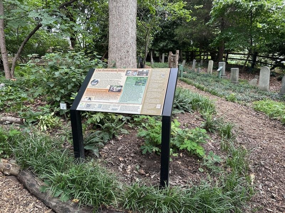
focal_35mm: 24
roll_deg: +1.8
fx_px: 198
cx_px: 142
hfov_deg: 71.6
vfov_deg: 56.8
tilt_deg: -11.0
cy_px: 106
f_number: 1.78
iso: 64
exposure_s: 1/121
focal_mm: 6.86
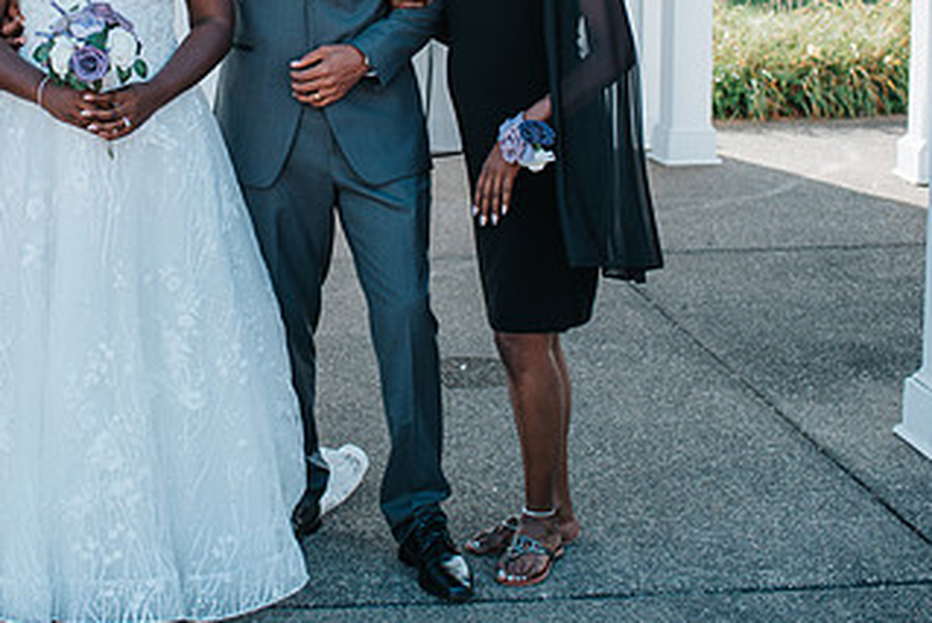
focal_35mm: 76
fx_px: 1968
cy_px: 22
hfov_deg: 26.3
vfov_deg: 17.6
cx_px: 240
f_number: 2.8
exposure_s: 1/640
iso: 125
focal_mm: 35
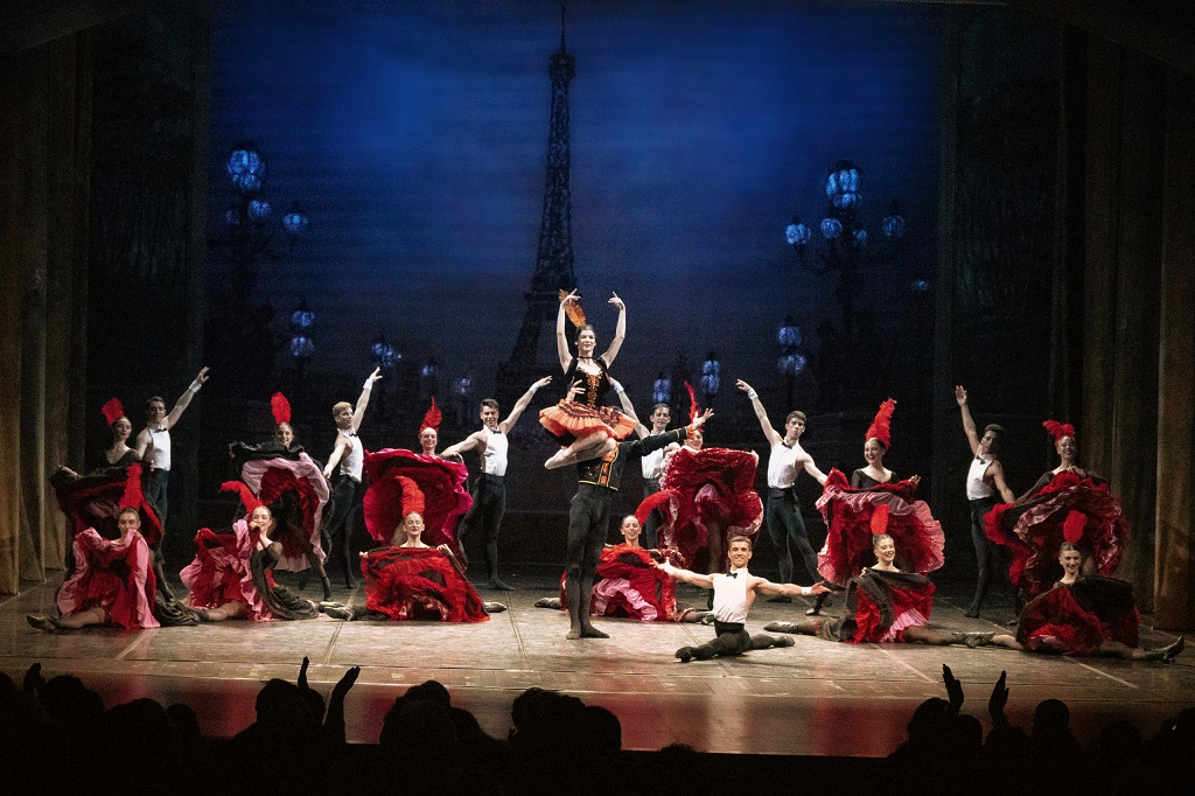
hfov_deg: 26.7
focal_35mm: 76
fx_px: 2522
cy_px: 398
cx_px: 598
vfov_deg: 17.9
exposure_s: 1/640
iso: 51200
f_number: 6
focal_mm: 76
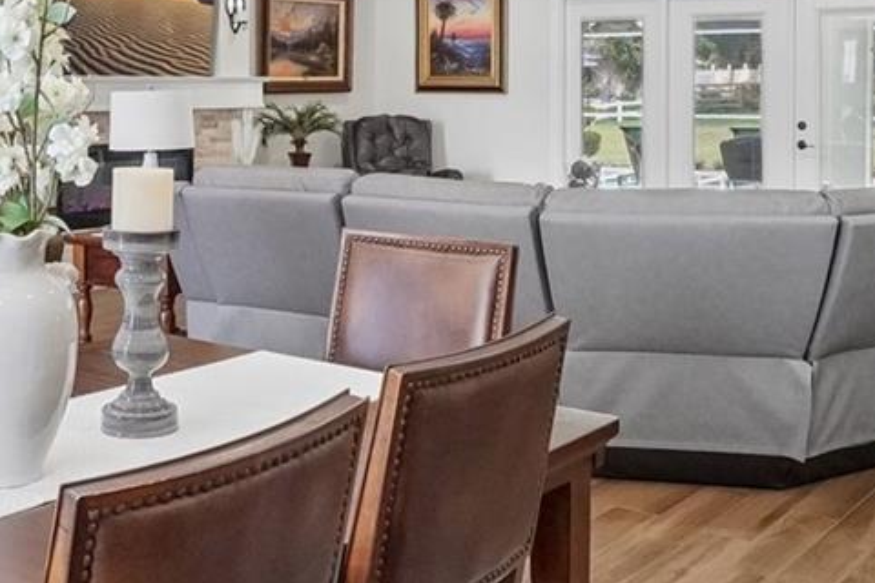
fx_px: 1215
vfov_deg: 26.4
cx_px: 261
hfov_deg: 38.9
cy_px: 98
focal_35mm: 50
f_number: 8
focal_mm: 10
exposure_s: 1/30
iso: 1000
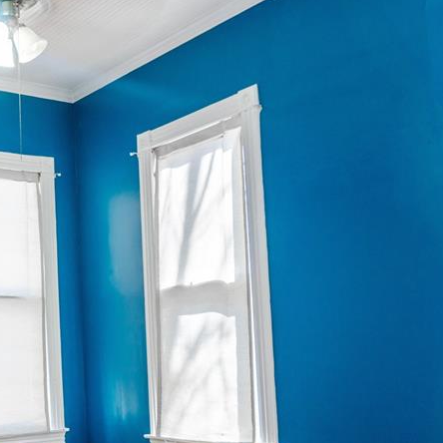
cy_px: 302
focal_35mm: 47
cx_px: -45
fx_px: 681
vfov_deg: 35.6
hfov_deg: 31.9
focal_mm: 16
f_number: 8
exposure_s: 1/6
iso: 100
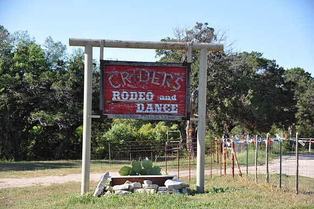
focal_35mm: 90
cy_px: 104
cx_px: 157
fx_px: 784
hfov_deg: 22.7
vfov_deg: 15.1
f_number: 5.6
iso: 400
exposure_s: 1/500
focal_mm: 60
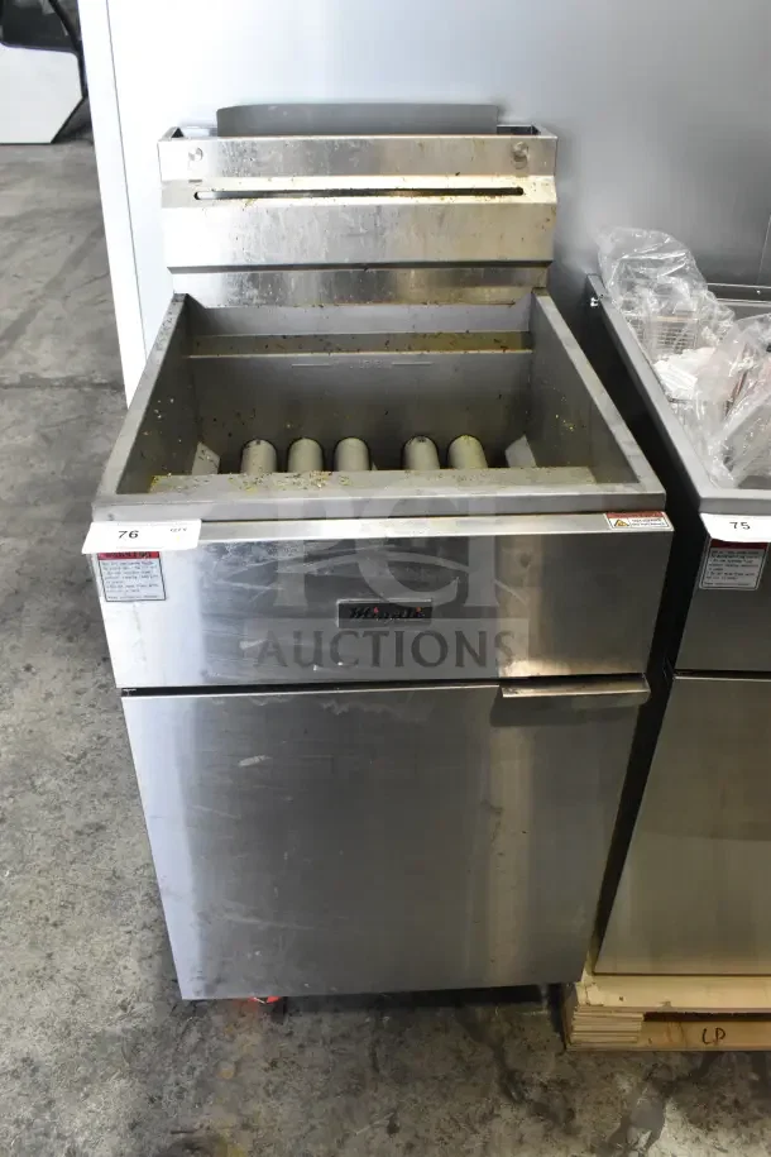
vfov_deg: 61.9
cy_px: 578
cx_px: 386
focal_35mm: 30
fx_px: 964
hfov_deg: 43.6
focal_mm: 20
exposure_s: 1/250
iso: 6400
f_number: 8
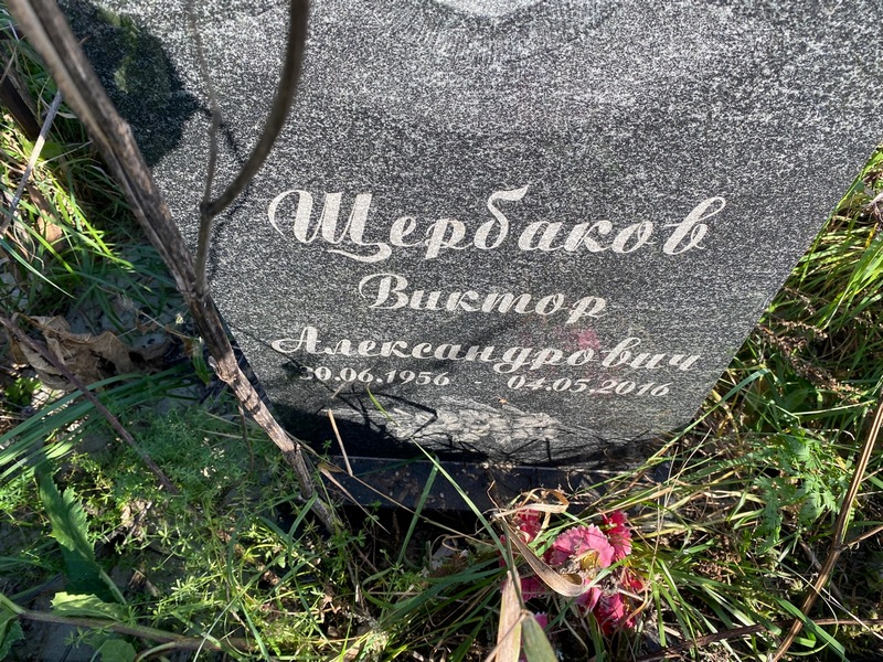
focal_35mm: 26
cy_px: 331
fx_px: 663
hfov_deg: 67.3
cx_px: 442
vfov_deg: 53.1
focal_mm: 4.25
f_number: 1.8
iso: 32
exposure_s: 1/539
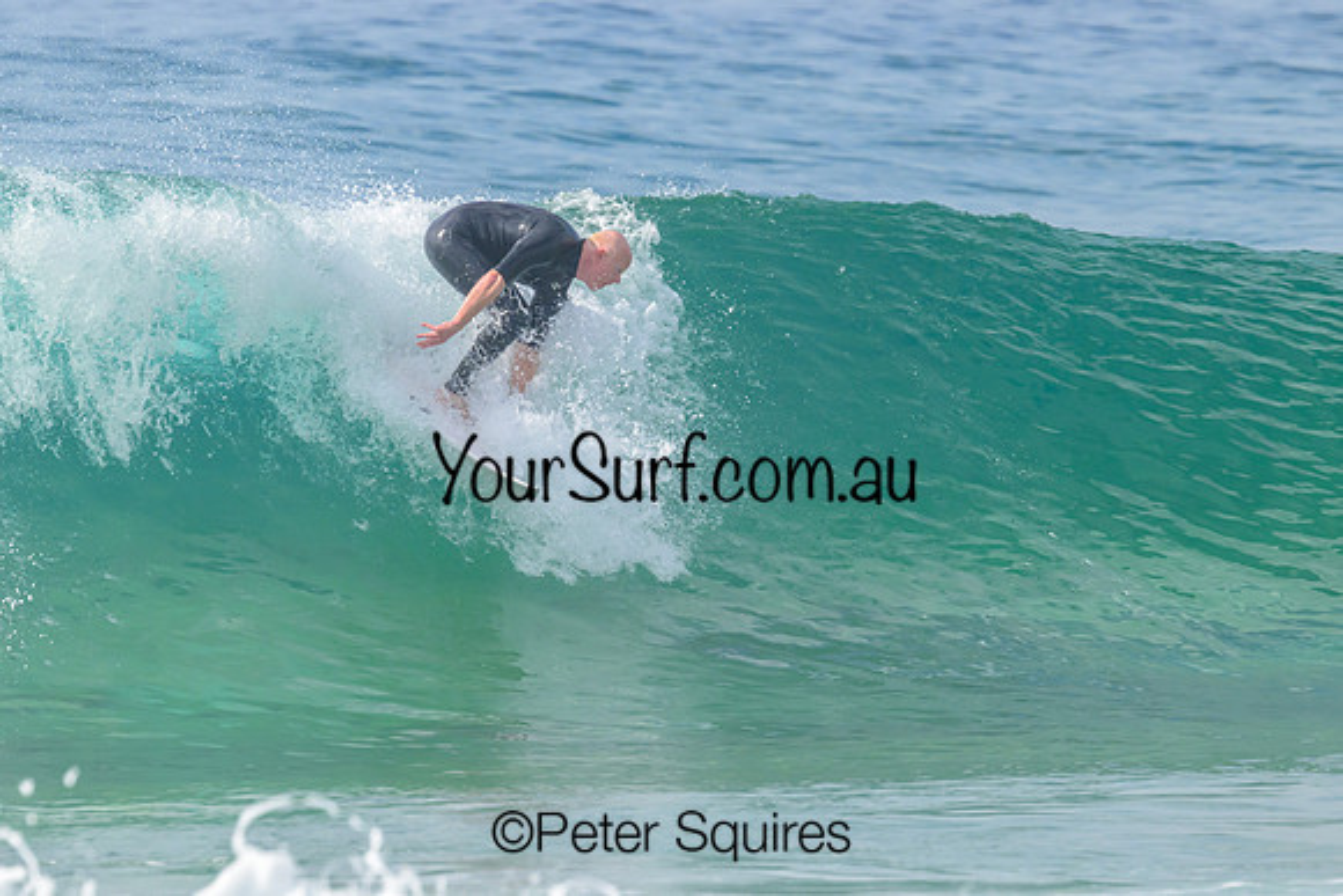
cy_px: 339
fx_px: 26818
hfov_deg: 2.9
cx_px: 579
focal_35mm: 719
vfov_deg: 1.9
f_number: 11
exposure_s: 1/2000
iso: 900
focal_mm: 550
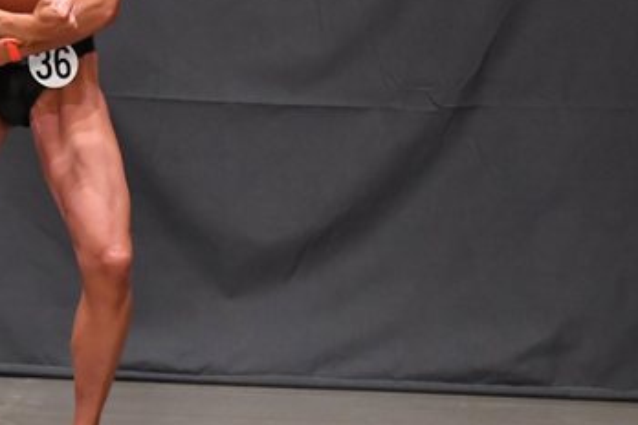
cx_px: 63
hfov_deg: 3.9
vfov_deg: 2.6
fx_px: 9463
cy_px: 79
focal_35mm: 534
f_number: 5.6
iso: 6400
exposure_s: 1/400
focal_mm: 160
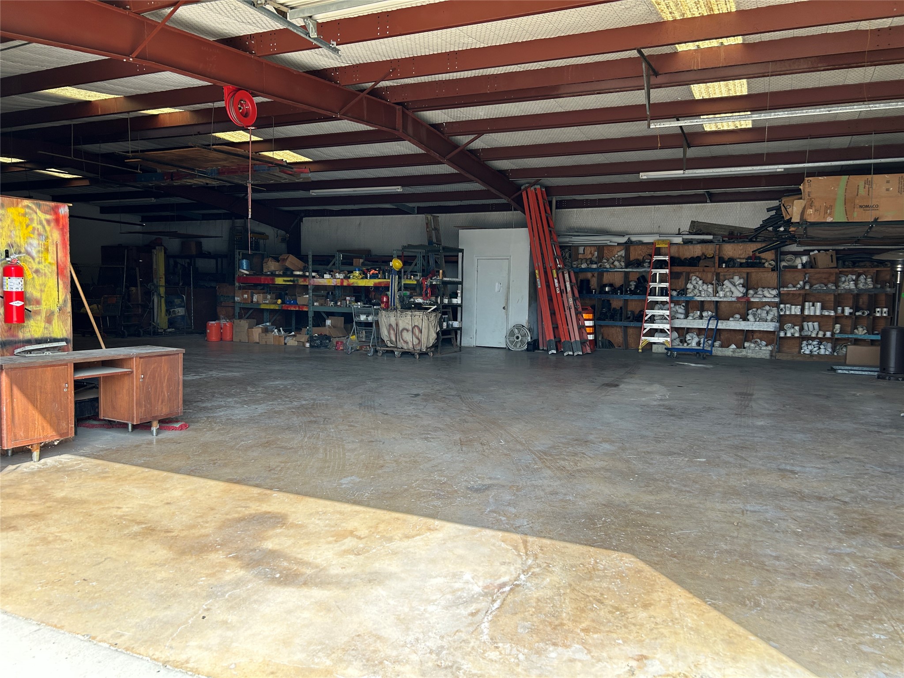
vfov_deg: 53.1
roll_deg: +0.0
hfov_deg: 67.3
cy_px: 339
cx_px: 452
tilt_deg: -4.2
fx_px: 679
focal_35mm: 26
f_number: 1.5
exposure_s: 1/387
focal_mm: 5.7
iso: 50
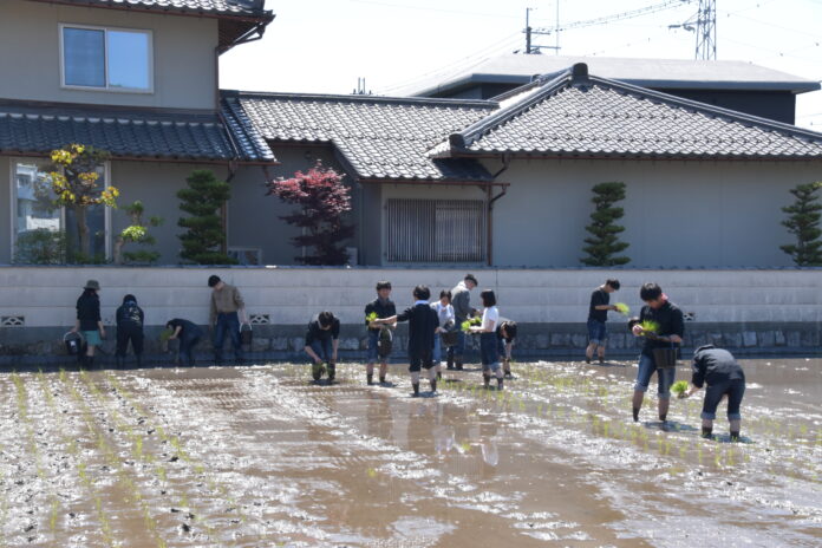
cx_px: 411
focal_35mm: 60
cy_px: 274
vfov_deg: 22.6
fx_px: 1370
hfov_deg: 33.4
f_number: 11
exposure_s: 1/500
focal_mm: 40
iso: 1000
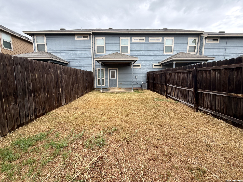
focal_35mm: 14
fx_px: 98
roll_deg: +1.1
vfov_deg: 85.7
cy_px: 91
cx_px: 122
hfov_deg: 102.1
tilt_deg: -8.4
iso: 40
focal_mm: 2.22
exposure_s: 1/176
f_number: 2.2
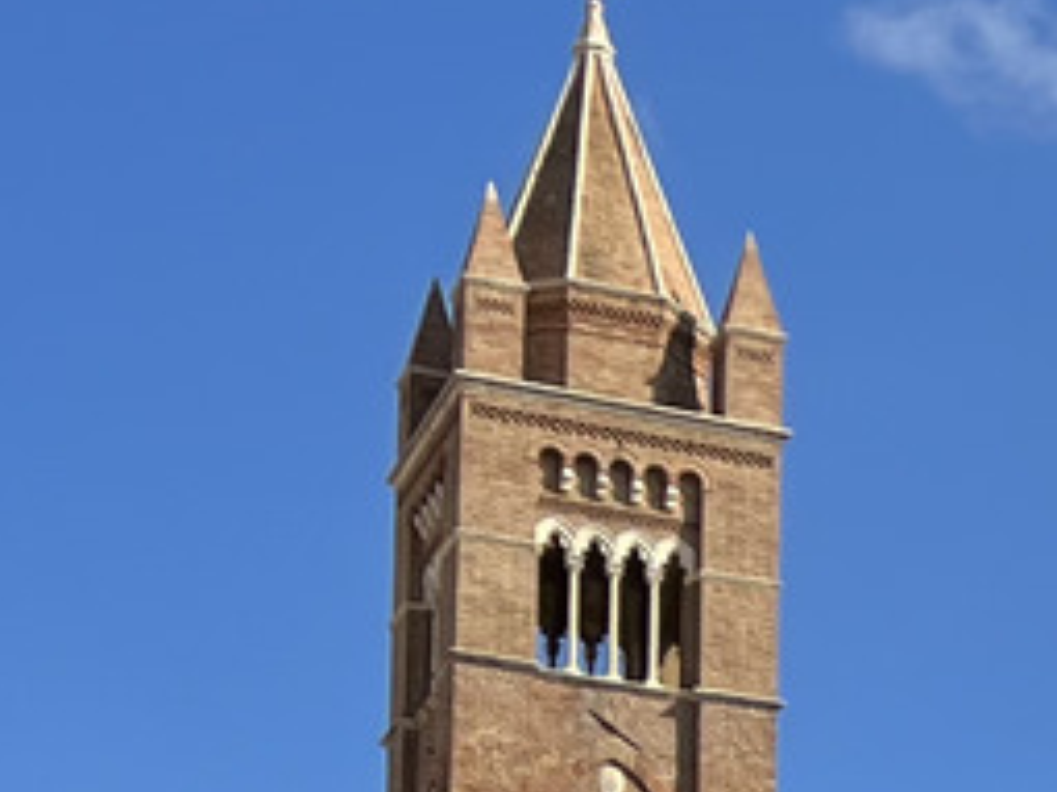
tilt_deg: +5.7
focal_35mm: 163
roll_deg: +0.3
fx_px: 4975
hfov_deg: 11.3
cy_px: 1771
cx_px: 1857
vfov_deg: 8.5
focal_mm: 5.7
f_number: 1.5
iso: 50
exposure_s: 1/4444
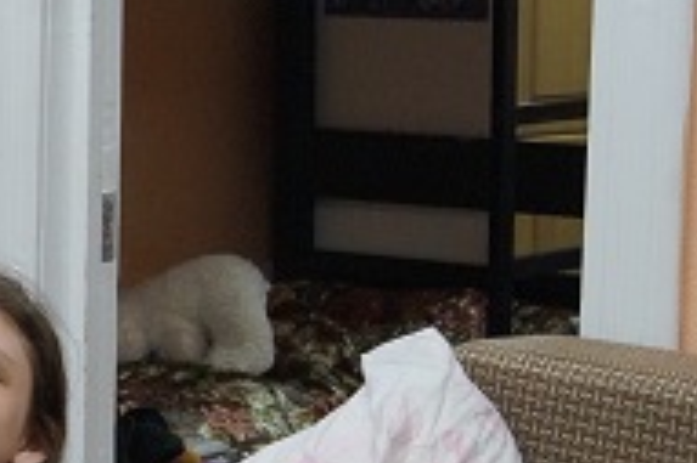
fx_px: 2863
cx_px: -255
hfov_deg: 13.3
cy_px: 346
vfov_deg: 9.2
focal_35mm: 148
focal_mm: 28
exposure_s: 1/160
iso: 2000
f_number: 4.5
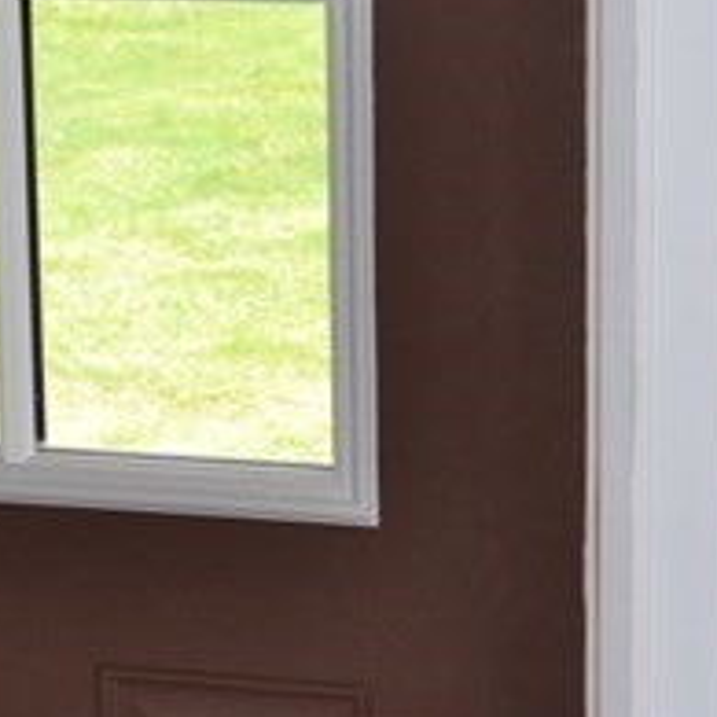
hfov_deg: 9.1
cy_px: 706
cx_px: 118
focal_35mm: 191
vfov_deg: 9.1
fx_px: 4476
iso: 800
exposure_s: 1/60
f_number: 5
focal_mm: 38
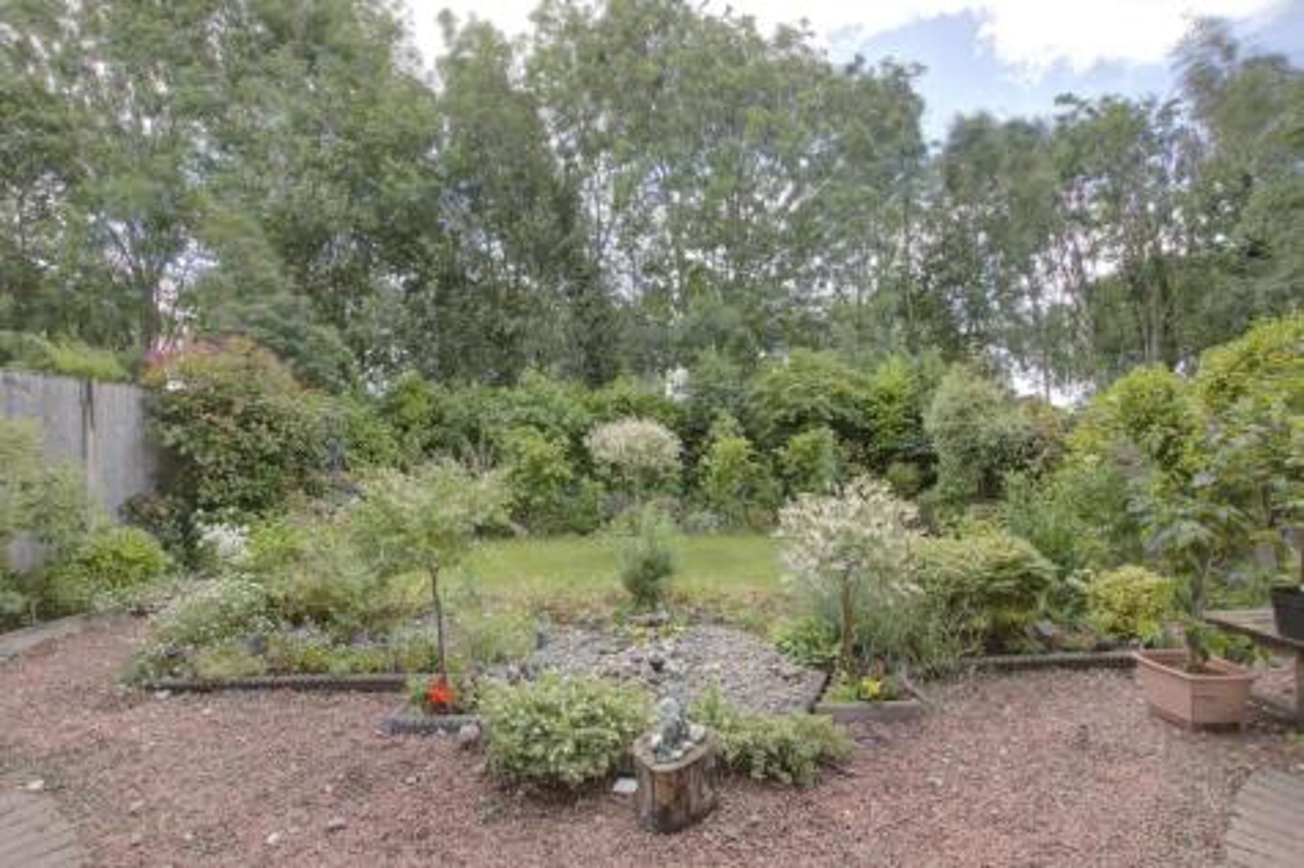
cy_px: 434
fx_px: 543
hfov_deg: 100.4
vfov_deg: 77.3
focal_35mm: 15
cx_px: 652
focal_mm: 10
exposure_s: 1/160
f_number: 8
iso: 400
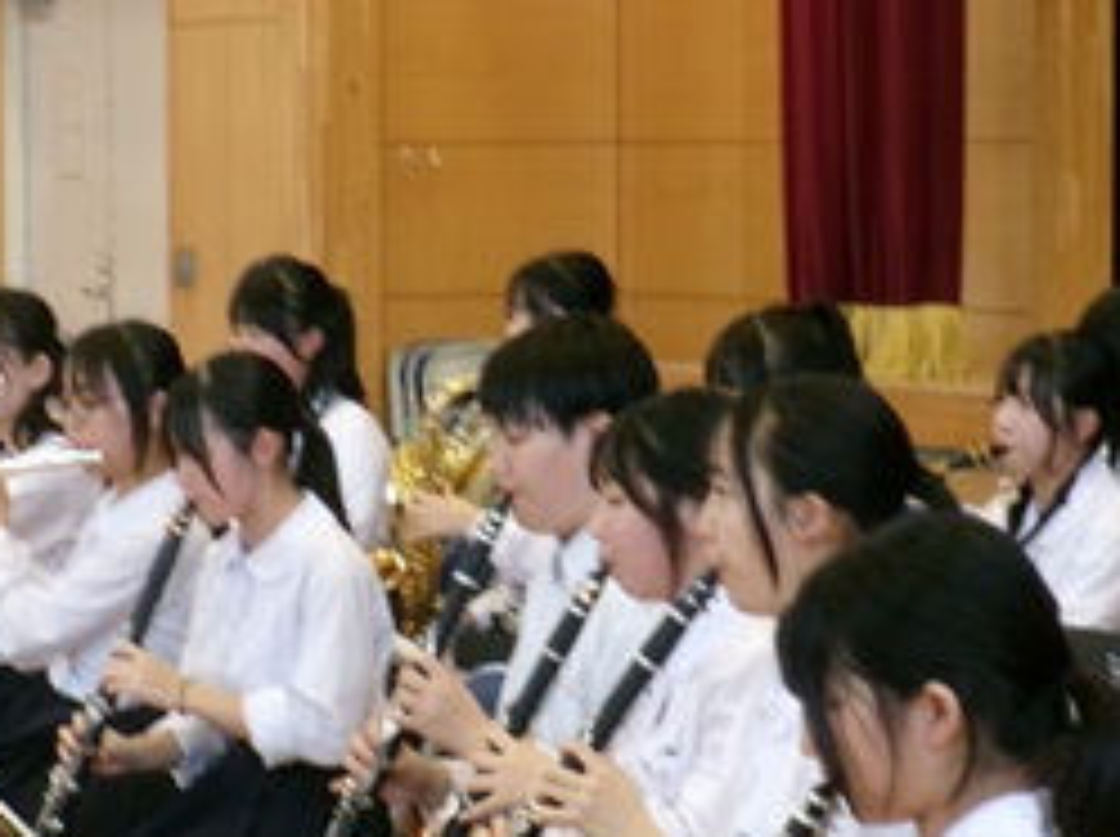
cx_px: 333
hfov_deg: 8.9
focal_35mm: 222
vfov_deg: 6.7
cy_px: 630
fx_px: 7172
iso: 479
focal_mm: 20.6
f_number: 6.2
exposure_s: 1/34
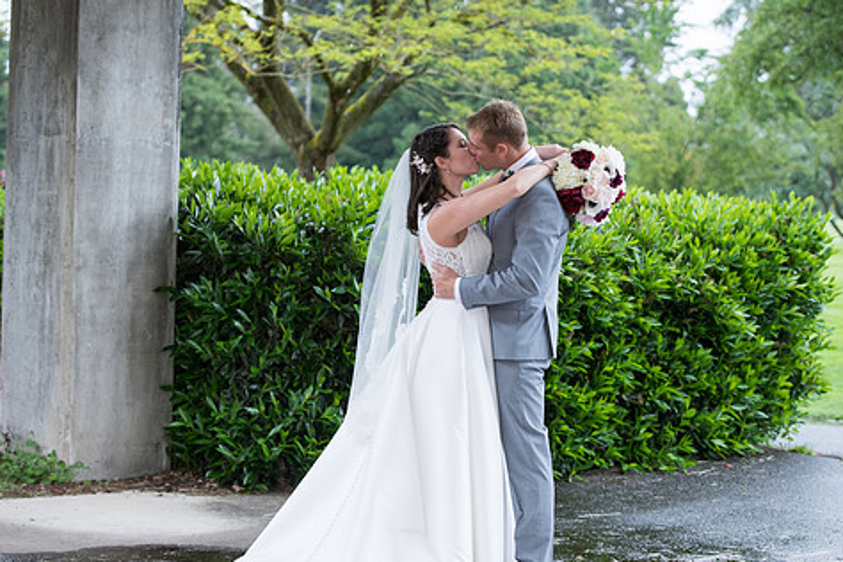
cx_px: 445
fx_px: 2107
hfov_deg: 22.6
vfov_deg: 15.2
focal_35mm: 90
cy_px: 282
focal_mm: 70
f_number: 3.2
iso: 400
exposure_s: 1/320
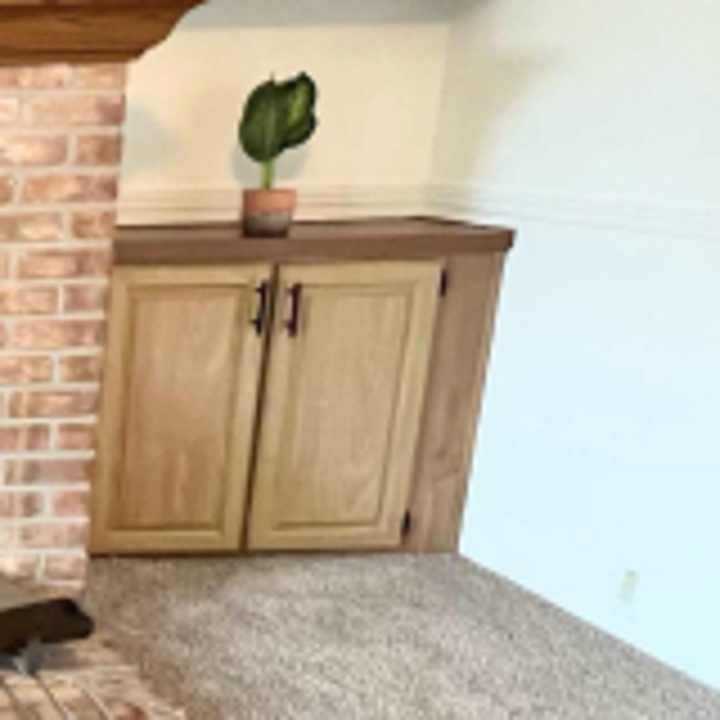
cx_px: -389
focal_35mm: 48
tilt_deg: -14.8
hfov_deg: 25.5
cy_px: 423
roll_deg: +2.1
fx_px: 1130
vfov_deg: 35.3
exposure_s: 1/60
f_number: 1.8
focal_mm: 1.57
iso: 1000
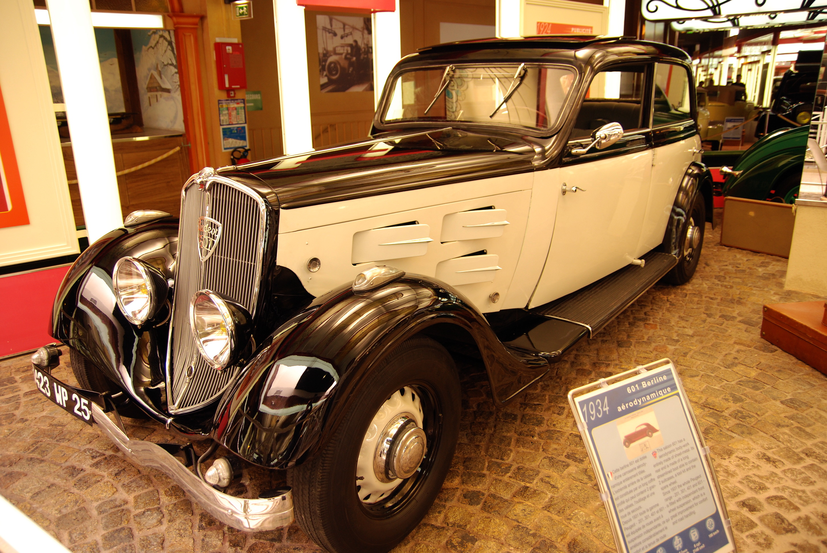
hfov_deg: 70.4
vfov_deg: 50.5
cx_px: 414
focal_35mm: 26
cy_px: 276
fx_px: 586
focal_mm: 17
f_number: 2.8
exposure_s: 1/15
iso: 200
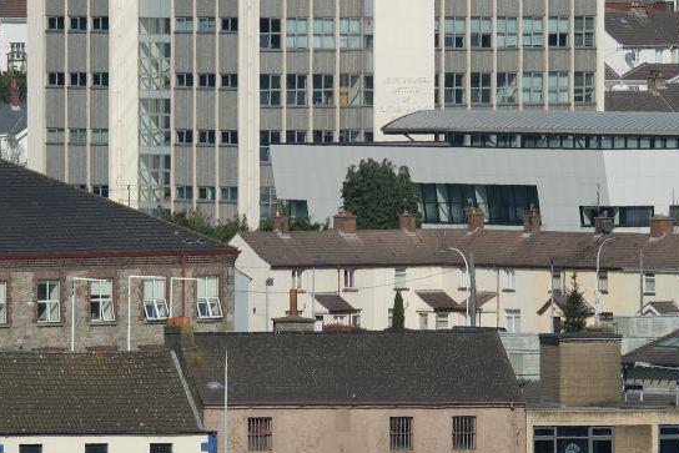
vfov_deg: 1.6
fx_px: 15828
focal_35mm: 839
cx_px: 311
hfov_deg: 2.5
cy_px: 154
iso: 400
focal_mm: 400
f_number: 8
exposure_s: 1/1100
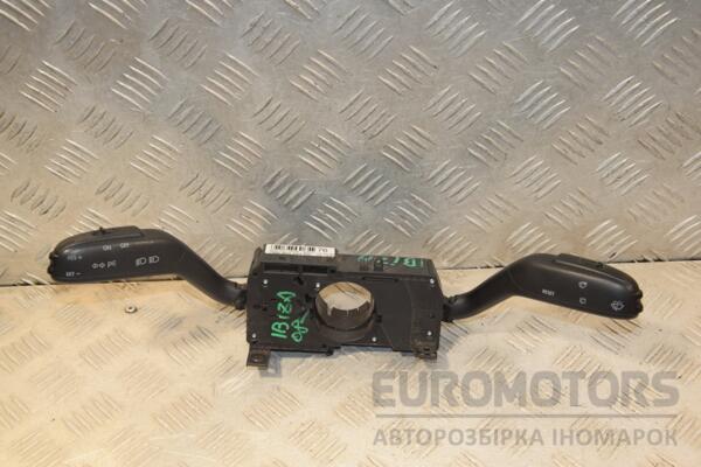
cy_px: 234
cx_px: 350
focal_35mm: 52
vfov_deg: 25.8
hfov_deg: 37.9
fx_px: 1022
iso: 800
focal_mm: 35
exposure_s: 1/200
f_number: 6.3
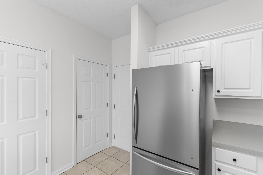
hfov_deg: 100.4
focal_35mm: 15
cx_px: 132
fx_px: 110
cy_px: 88
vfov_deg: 77.3
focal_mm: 10
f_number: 4.5
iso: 100
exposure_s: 1/8
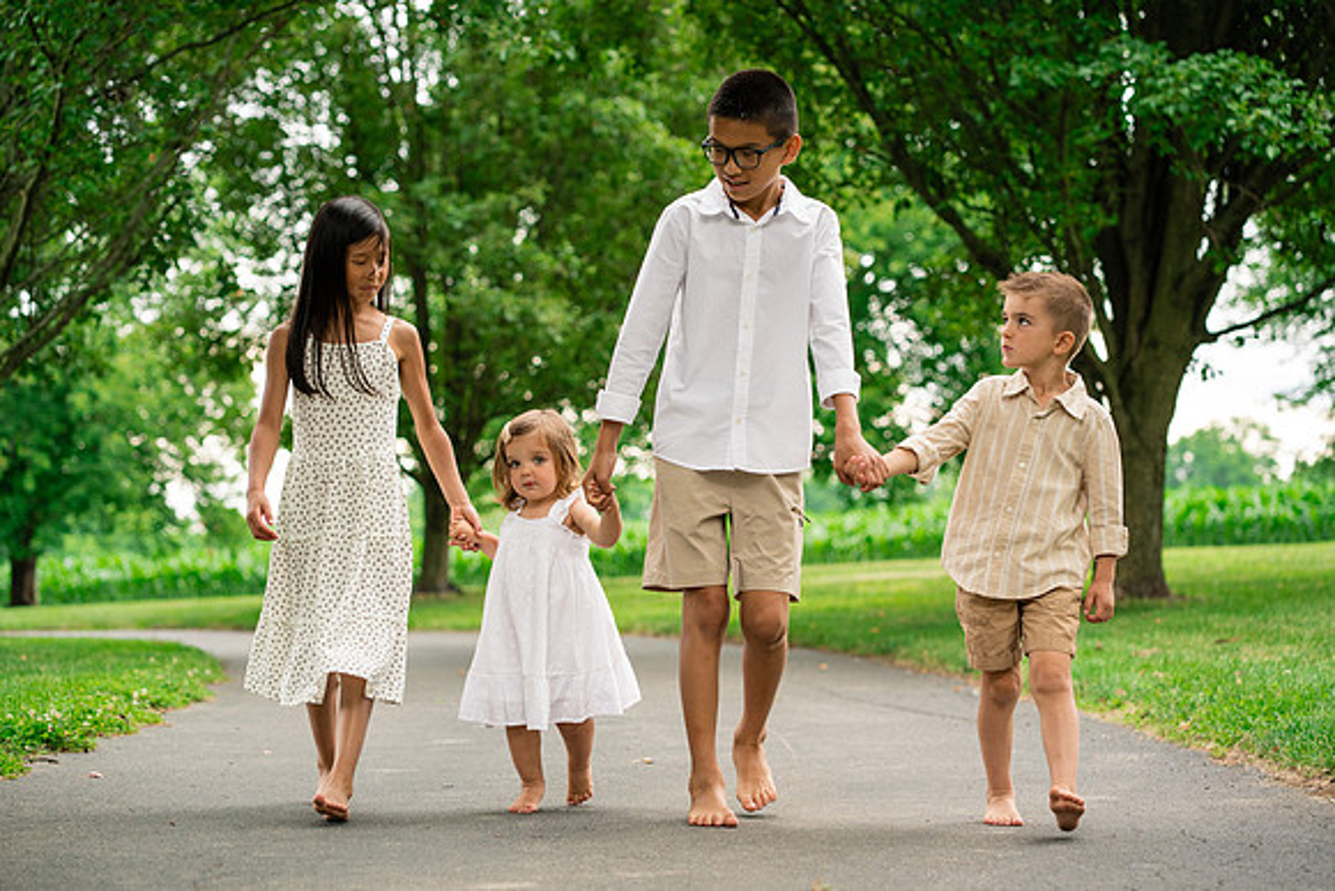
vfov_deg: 16.1
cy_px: 446
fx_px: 3153
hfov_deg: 23.9
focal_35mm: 85
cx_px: 668
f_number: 3.5
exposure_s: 1/500
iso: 500
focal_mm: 85
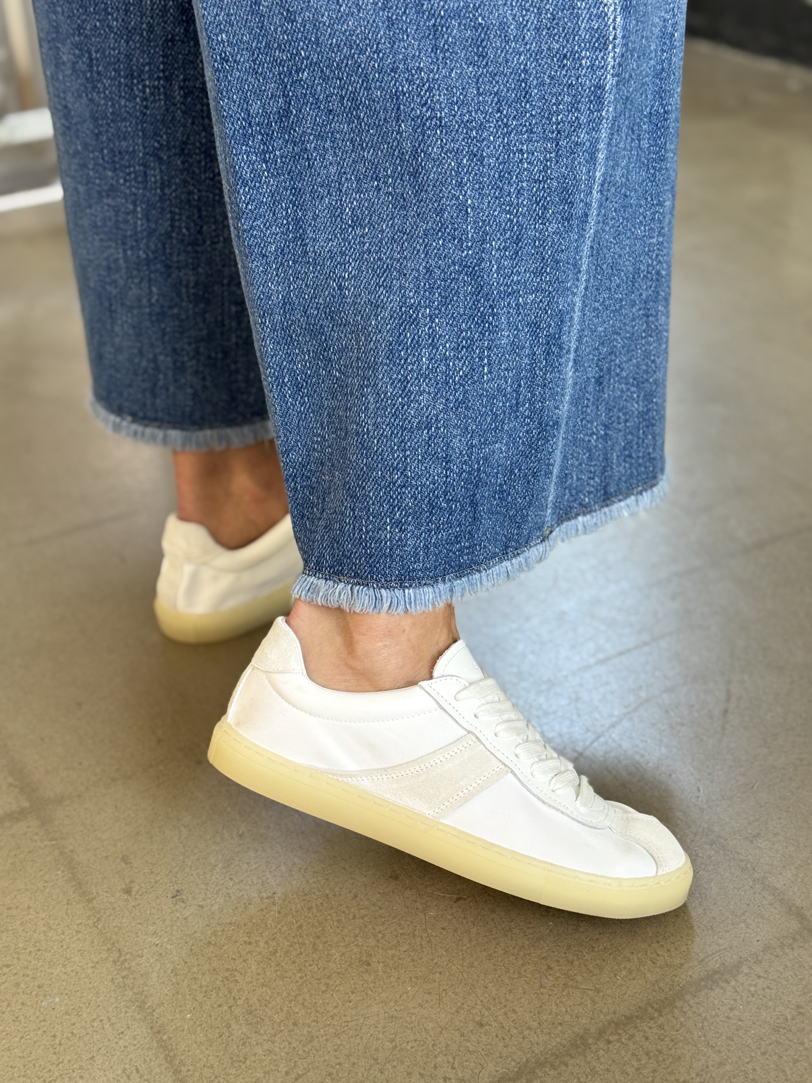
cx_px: 406
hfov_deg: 30.3
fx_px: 1501
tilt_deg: -28.7
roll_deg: +4.7
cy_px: 542
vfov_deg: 39.7
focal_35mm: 48
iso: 64
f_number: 1.78
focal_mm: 6.76
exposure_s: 1/100
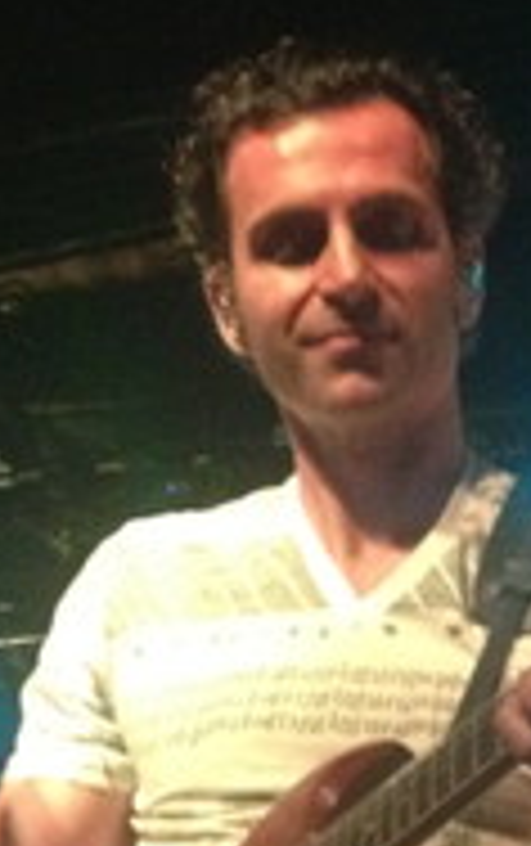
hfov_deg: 10.4
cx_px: 522
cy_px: 770
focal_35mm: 126
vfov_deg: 16.3
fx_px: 2909
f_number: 2.4
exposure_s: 1/15
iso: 500
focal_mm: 4.28
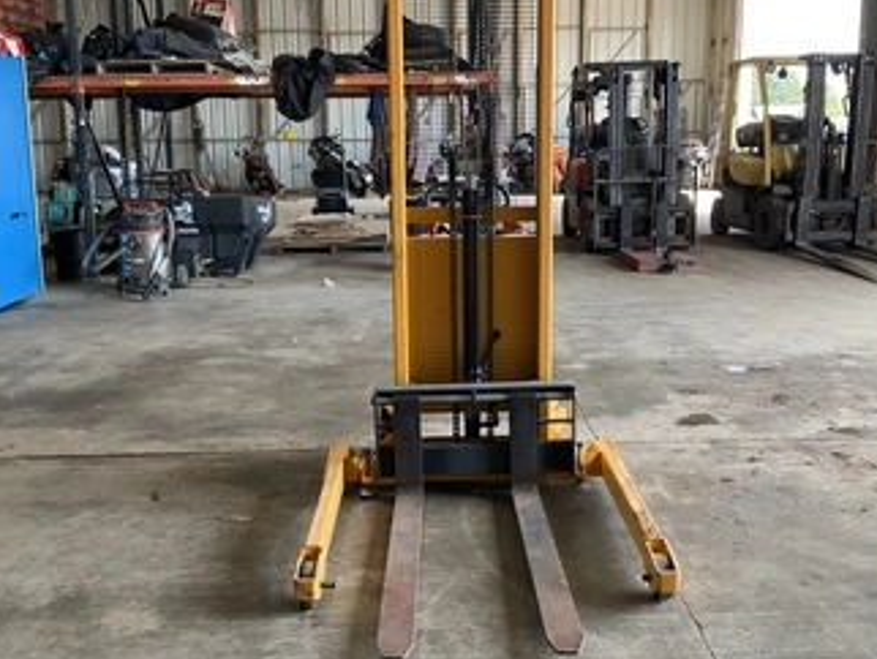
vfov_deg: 39.7
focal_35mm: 36
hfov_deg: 51.3
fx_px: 913
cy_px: 294
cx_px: 449
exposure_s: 1/122
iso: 64
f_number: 1.8
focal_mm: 3
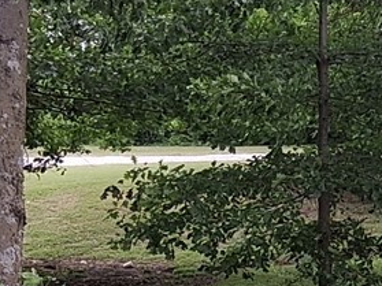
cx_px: 689
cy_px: 427
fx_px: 1974
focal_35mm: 179
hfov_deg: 10.4
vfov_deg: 8.1
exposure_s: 1/120
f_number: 1.8
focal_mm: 3.98
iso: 50
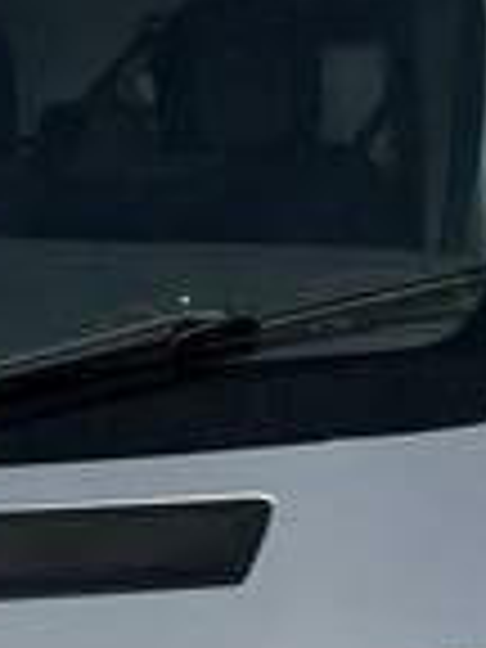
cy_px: 706
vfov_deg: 12.0
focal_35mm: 162
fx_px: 3033
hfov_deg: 9.0
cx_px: -207
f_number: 1.6
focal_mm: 5.96
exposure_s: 1/6993
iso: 50
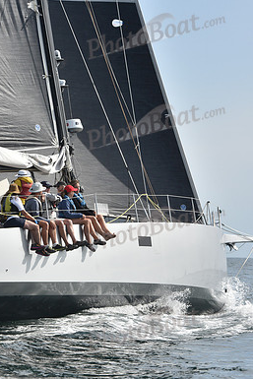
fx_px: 2064
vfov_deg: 10.5
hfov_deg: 7.0
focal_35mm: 196
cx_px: 36
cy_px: 190
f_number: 9
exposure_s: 1/1250
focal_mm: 130
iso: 320
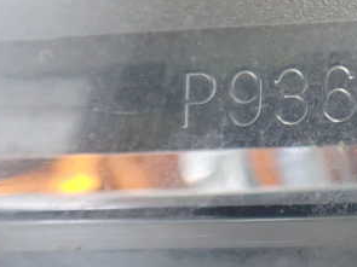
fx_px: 629
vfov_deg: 23.7
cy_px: 56
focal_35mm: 61
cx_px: 328
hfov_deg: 30.2
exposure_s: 1/125
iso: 800
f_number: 2.3
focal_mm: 5.4
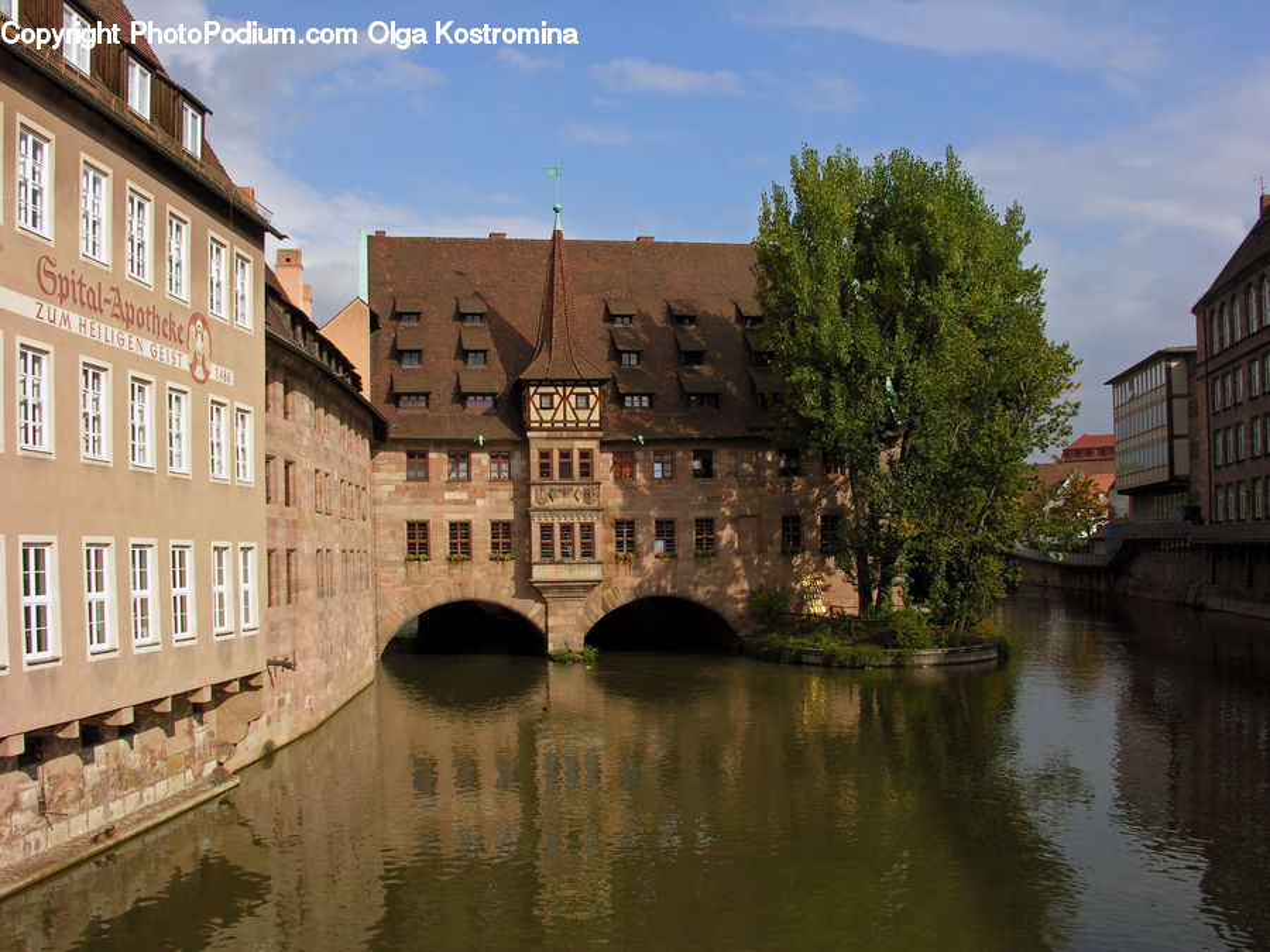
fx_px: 1284
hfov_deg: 52.6
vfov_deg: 40.7
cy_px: 476
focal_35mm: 35
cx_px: 635
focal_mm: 8.9
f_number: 6.3
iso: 50
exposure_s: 1/220
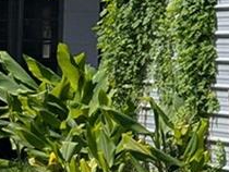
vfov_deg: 8.1
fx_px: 1205
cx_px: 722
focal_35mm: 182
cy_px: 1
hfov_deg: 8.7
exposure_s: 1/2262
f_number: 1.85
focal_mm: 6.81
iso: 45
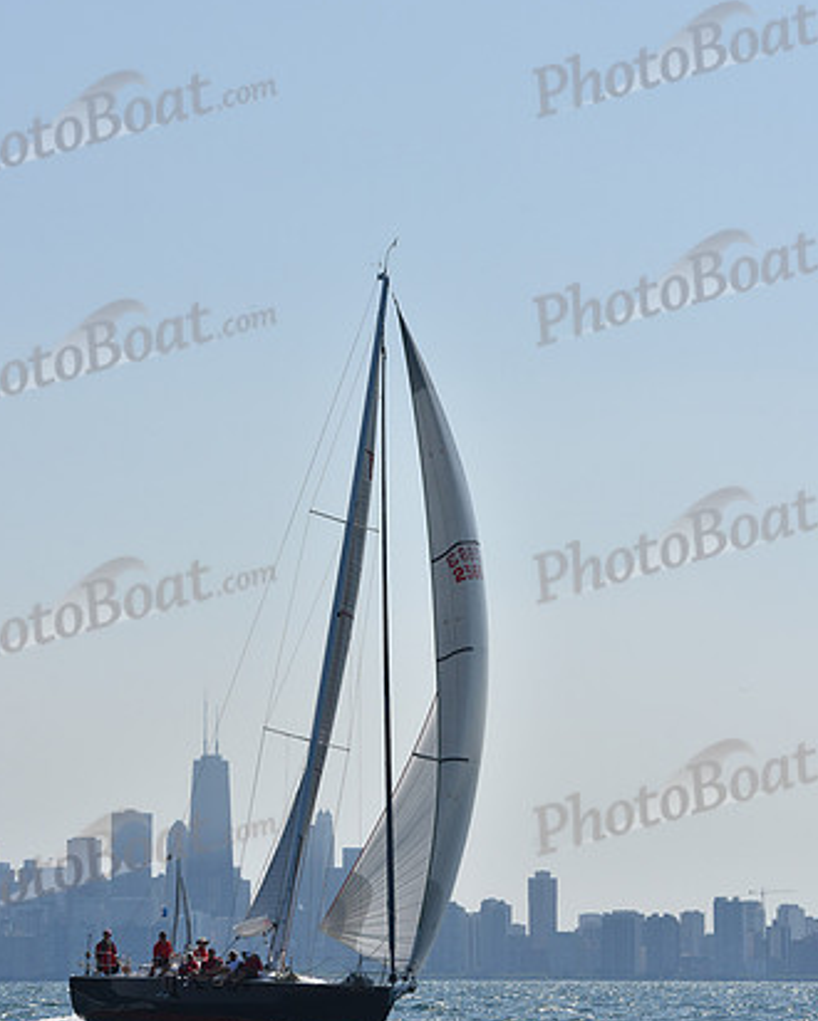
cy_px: 446
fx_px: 4990
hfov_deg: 9.4
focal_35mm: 165
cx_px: 405
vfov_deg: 11.7
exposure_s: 1/1600
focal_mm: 125
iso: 250
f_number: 9
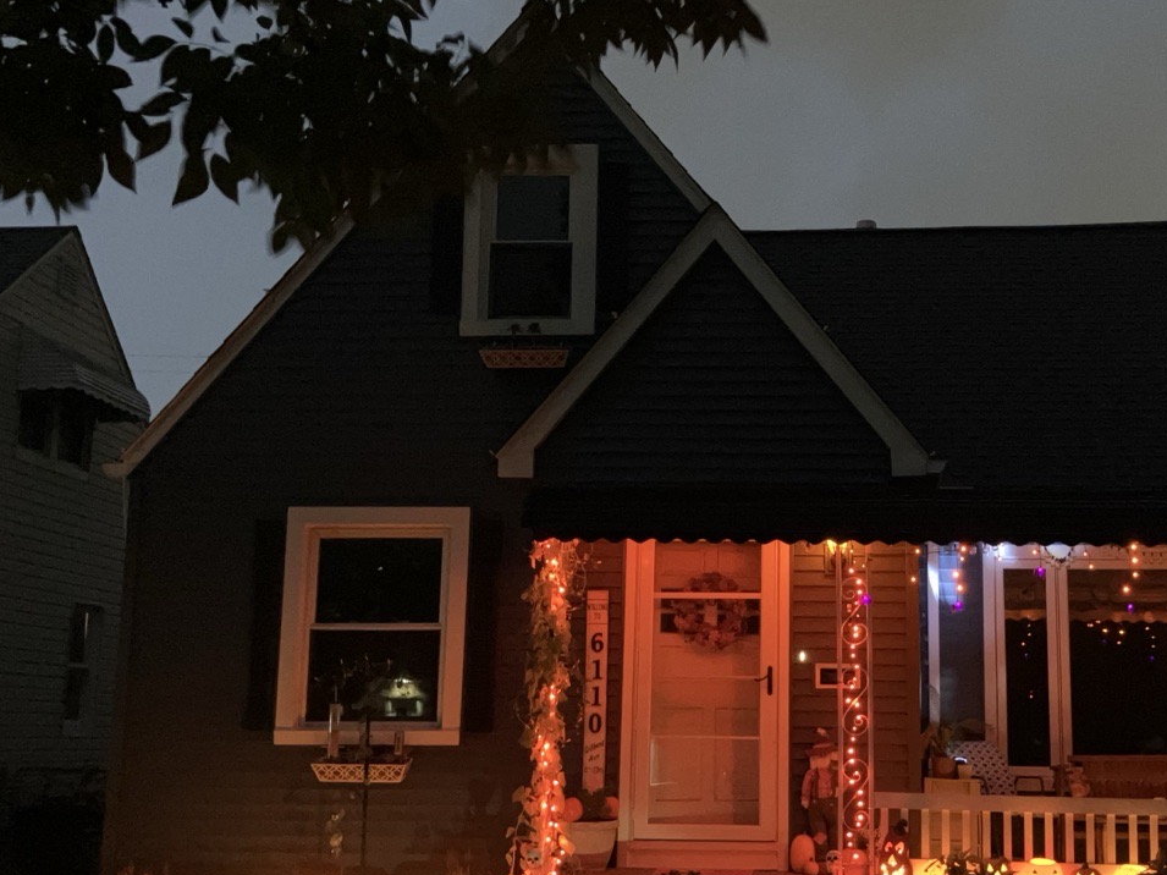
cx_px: 780
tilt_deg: +9.0
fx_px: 1483
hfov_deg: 42.4
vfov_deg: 32.8
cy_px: 510
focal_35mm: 44
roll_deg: +0.2
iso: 800
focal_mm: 3.99
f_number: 1.8
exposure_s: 1/4
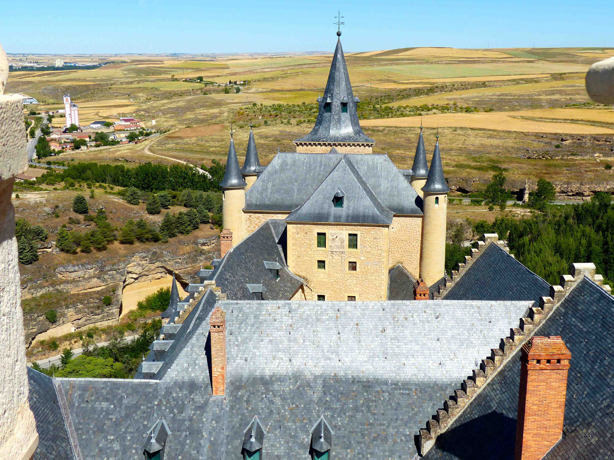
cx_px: 307
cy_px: 230
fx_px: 727
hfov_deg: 45.8
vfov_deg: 35.1
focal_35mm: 41
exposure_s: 1/1600
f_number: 4
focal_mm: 7.1
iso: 100
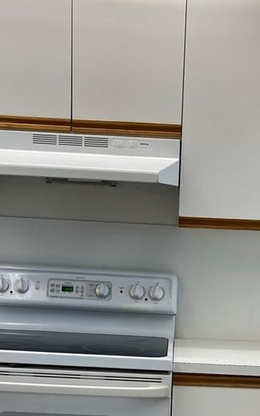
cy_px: 422
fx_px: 714
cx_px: 174
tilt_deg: -13.6
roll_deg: -3.2
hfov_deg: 20.6
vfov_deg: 30.1
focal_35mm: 63
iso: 50
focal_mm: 4.25
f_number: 1.8
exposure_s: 1/120
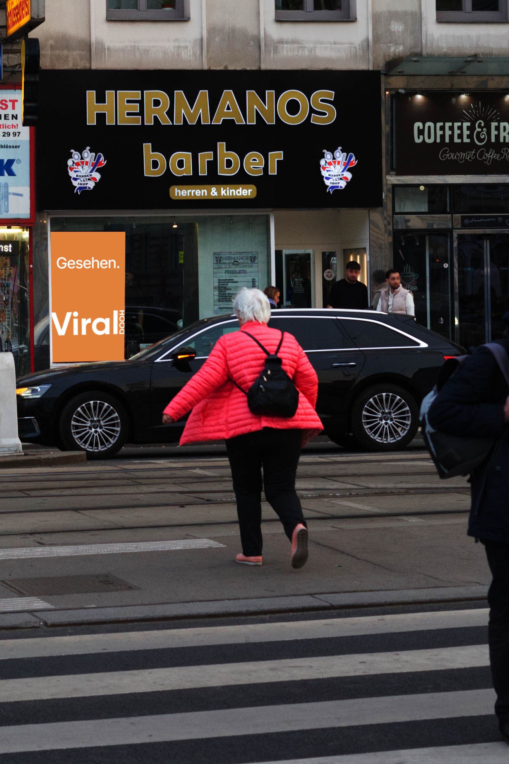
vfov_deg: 18.5
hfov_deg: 12.4
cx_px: 150
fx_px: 2332
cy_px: 238
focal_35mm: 110
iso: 800
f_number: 4
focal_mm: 50
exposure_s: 1/160
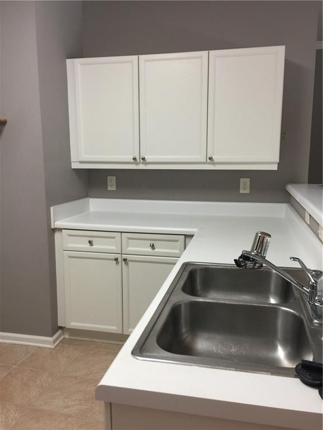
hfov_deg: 48.2
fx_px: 361
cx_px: 162
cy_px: 215
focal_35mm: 29
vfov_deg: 61.7
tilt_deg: -11.0
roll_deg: +0.3
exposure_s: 1/15
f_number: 2.2
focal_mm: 4.15
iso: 40
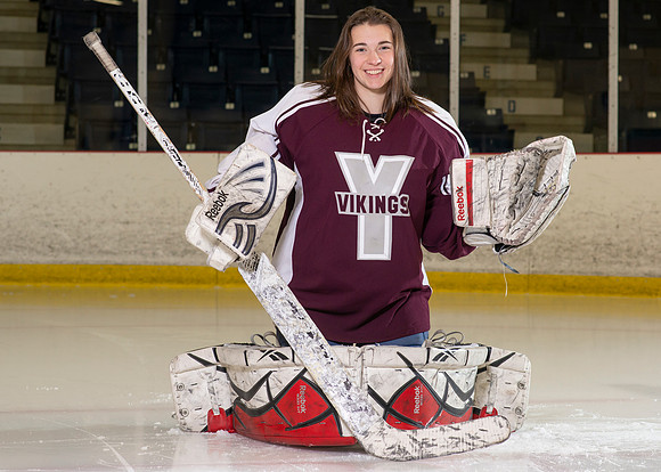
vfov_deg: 14.5
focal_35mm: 99
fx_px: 1859
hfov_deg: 20.2
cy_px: 218
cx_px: 330
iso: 800
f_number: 6.3
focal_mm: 85
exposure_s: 1/100
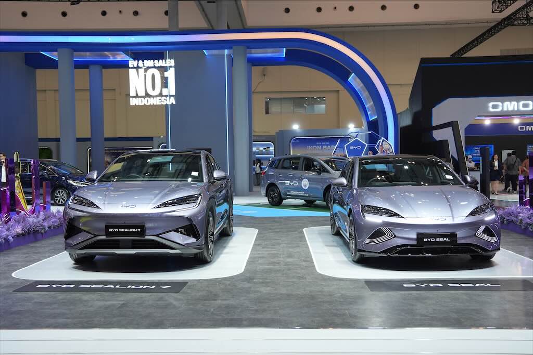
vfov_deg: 36.0
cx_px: 266
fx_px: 548
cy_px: 178
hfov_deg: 51.9
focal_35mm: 37
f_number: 3.5
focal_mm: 37
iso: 1250
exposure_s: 1/400
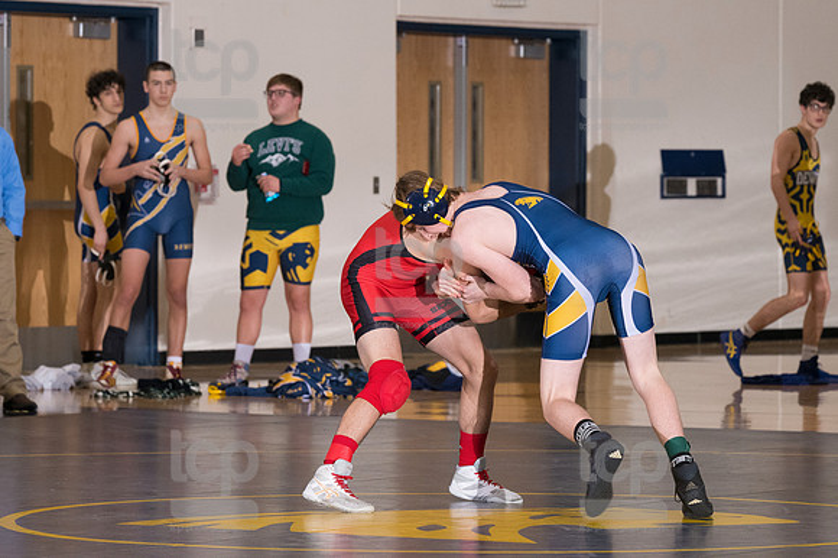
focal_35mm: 217
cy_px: 279
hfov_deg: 9.5
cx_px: 419
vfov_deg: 6.3
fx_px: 5048
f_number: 5.6
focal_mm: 145
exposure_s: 1/250
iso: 2000
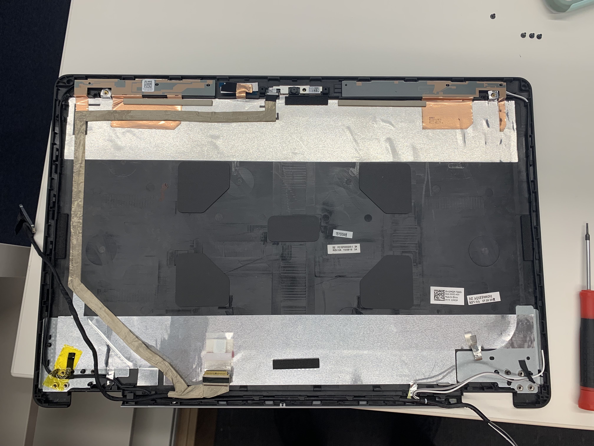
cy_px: 223
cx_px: 297
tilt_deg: -82.5
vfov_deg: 53.1
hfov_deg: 67.3
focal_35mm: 26
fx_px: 446
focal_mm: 4.25
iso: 50
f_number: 1.8
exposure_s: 1/120
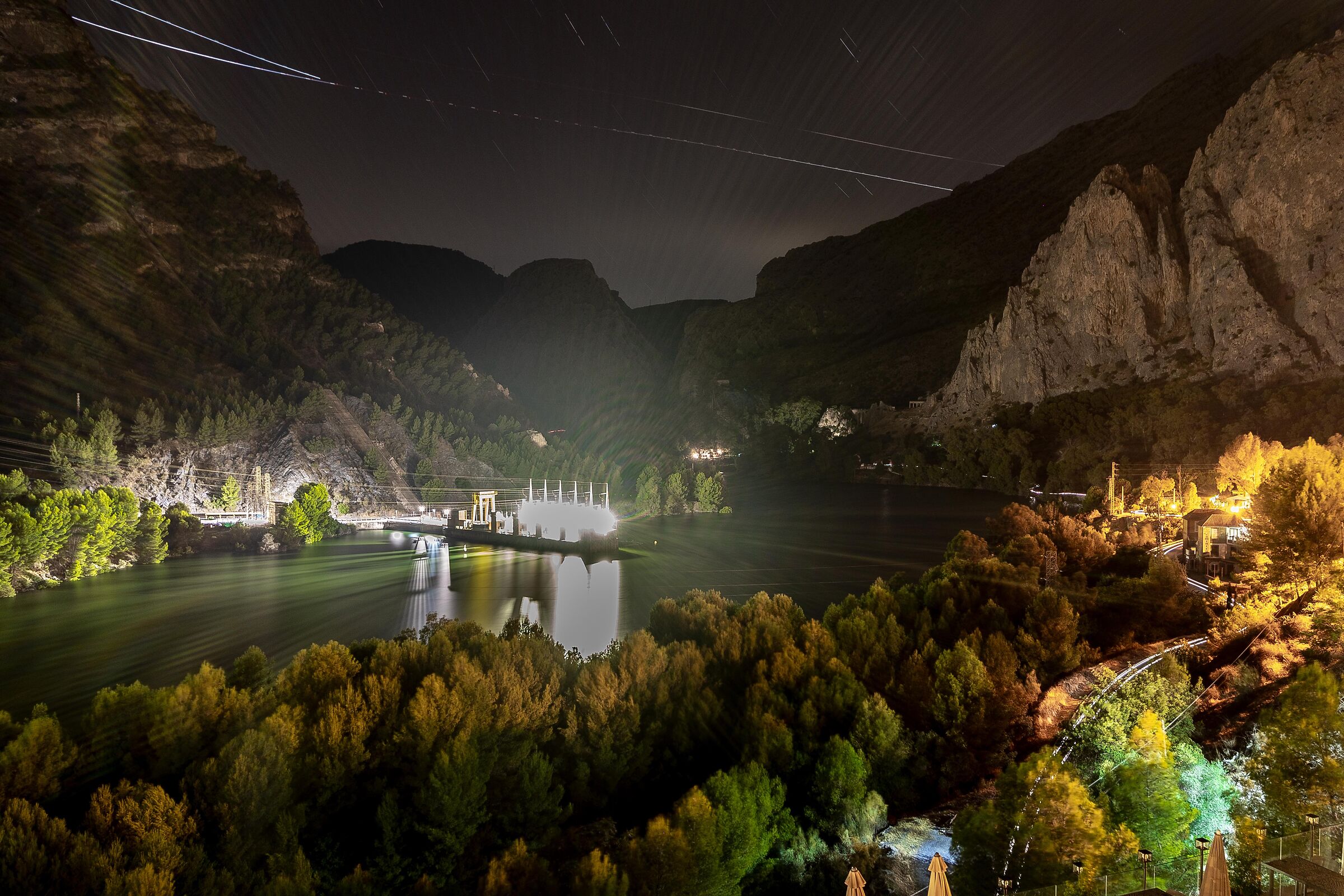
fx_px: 1120
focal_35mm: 30
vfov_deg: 43.6
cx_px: 672
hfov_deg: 61.9
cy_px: 448
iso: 100
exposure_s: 534
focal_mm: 20
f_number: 5.6
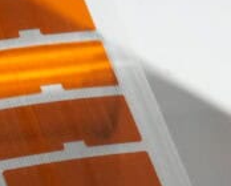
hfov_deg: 6.4
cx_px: 82
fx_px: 2076
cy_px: 438
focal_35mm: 303
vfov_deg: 5.0
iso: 5000
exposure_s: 1/50
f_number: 10
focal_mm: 55
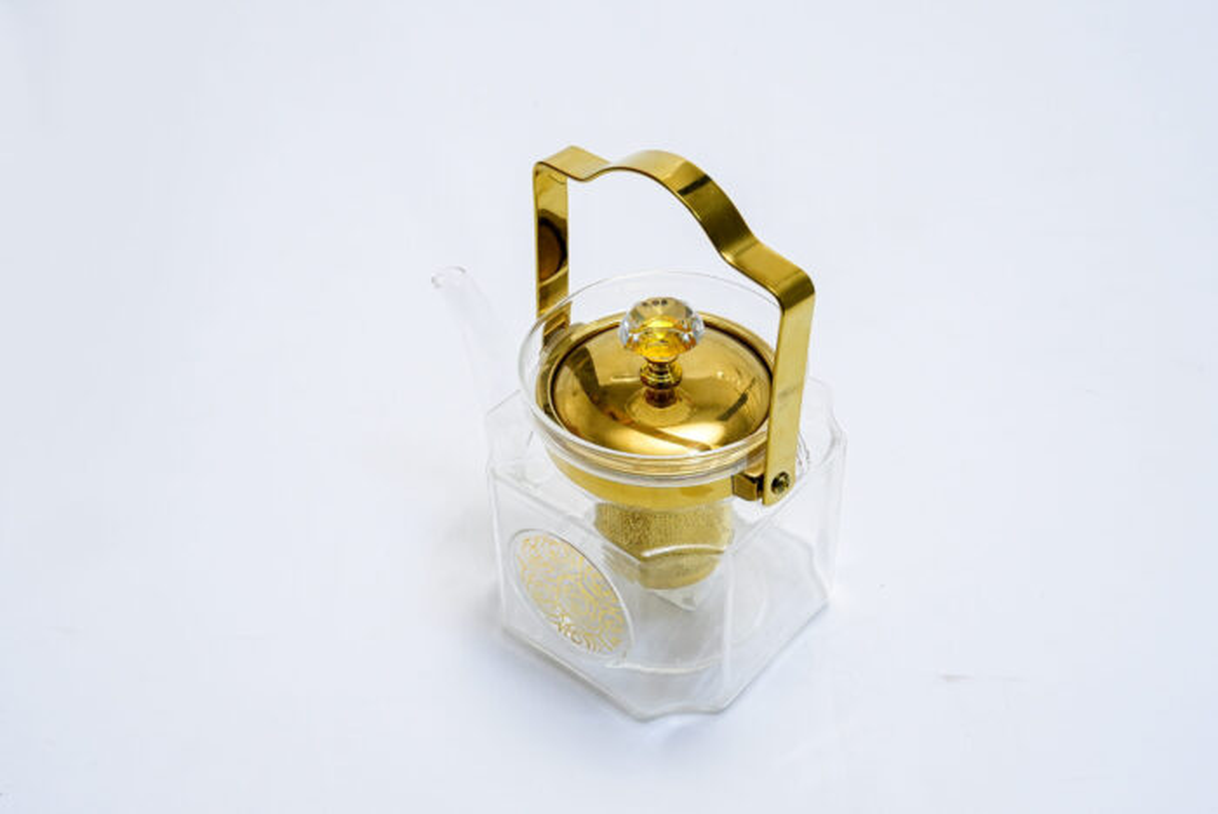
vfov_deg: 28.1
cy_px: 407
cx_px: 609
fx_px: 1625
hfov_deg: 41.1
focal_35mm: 48
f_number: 10
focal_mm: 48
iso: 3200
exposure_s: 1/200
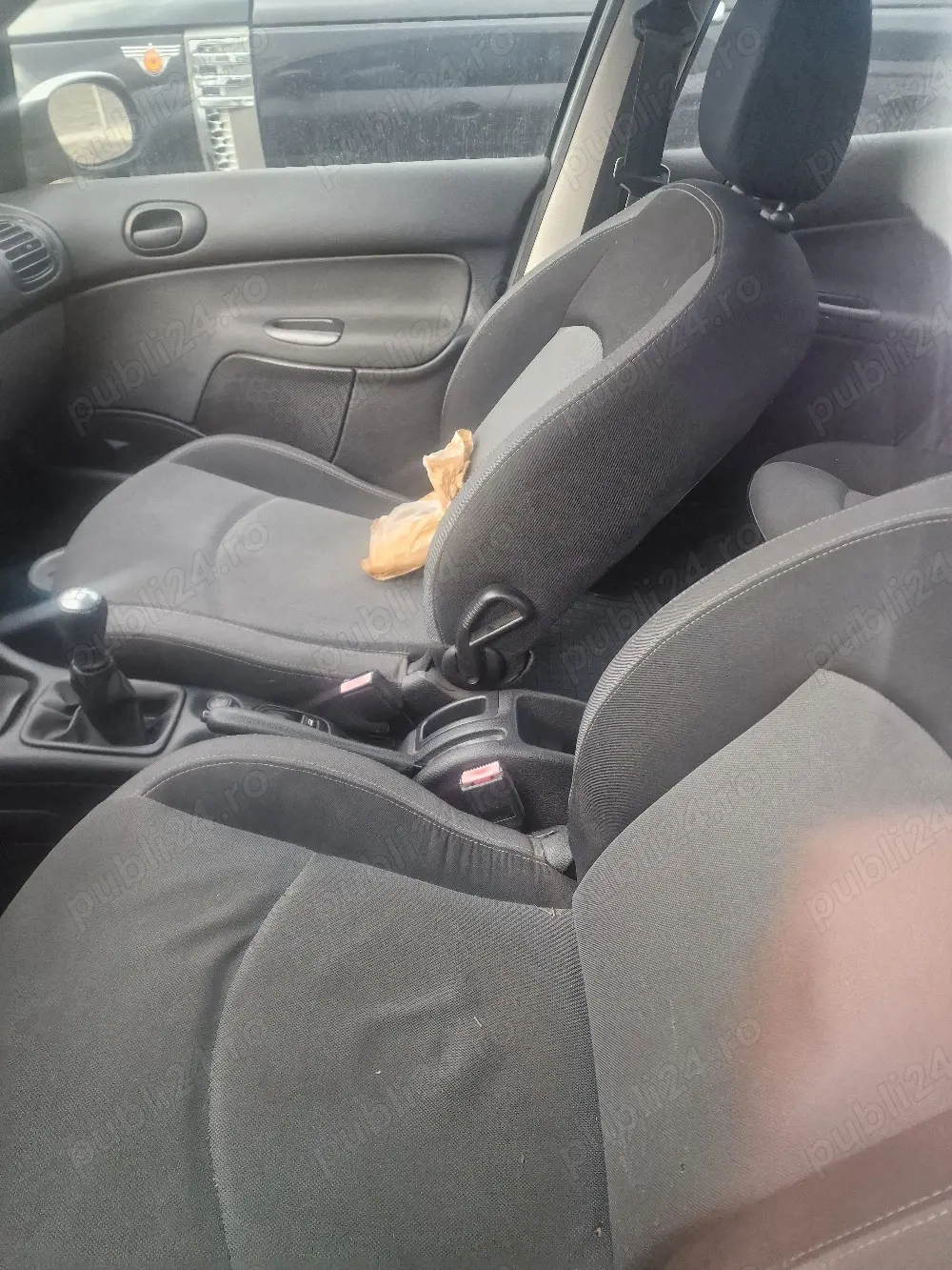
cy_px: 635
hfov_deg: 58.9
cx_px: 476
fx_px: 843
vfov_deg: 73.9
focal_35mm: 23
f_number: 1.8
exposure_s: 1/120
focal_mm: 6.4
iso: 500
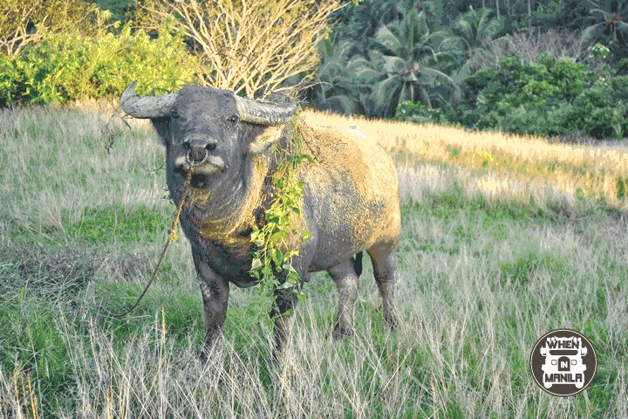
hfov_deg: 33.4
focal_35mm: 60
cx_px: 314
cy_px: 210
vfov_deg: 22.6
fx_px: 1047
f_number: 5.3
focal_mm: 40
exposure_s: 1/50
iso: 200
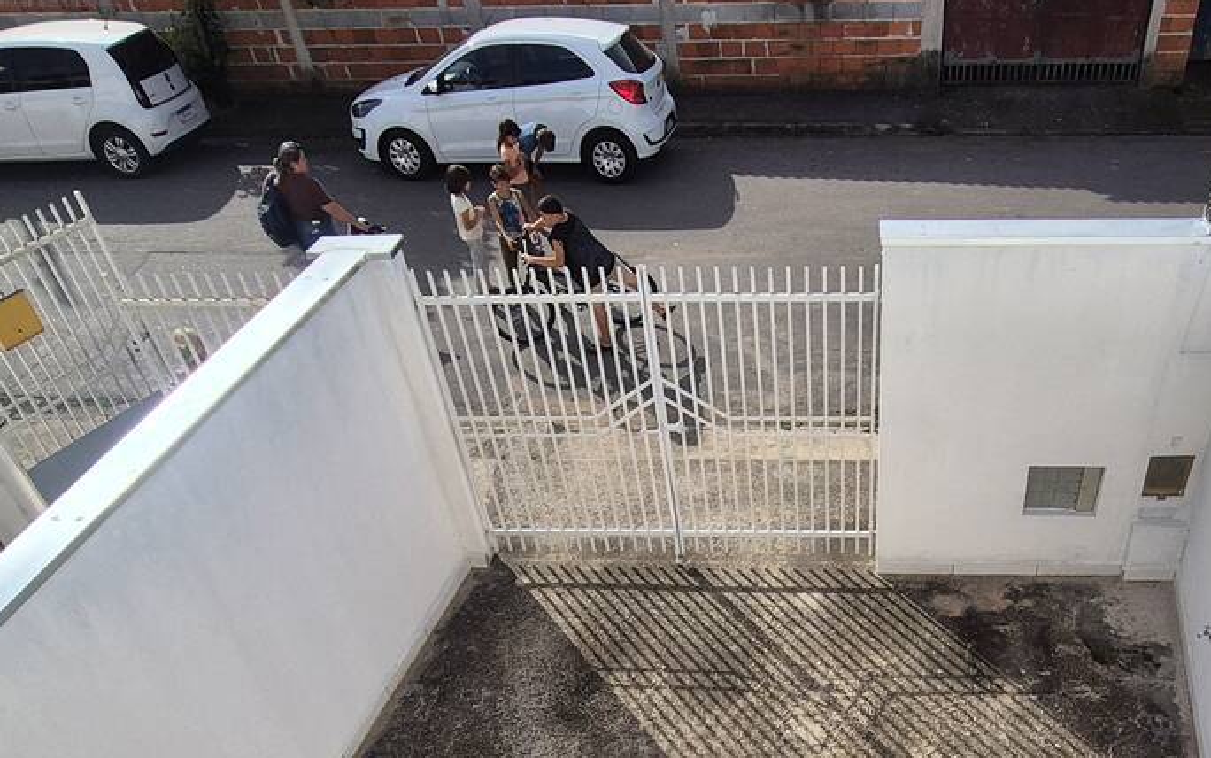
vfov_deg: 39.7
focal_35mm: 29
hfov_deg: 63.0
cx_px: 807
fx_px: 957
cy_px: 696
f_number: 2.2
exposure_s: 1/3184
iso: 50
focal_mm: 2.2
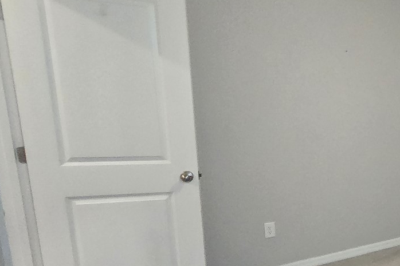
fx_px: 344
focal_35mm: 31
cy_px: 181
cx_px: 446
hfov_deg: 44.7
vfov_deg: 41.7
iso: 800
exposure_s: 1/60
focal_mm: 2.2
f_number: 2.2
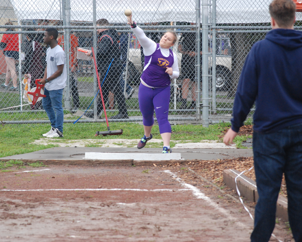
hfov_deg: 9.9
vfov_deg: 7.9
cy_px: 121
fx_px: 1752
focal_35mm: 196
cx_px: 138
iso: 1000
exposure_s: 1/640
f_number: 7.1
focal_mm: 116
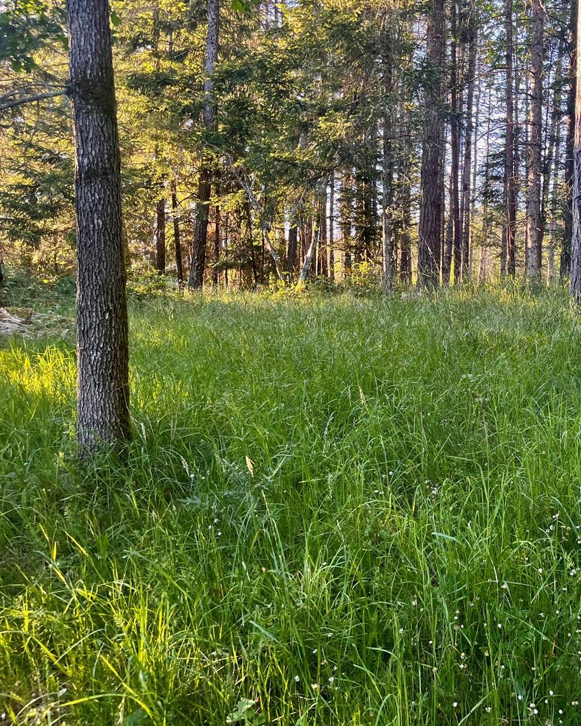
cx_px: 454
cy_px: 364
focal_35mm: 34
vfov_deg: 52.8
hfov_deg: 41.7
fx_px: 731
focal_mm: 5.1
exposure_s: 1/121
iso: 100
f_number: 1.6
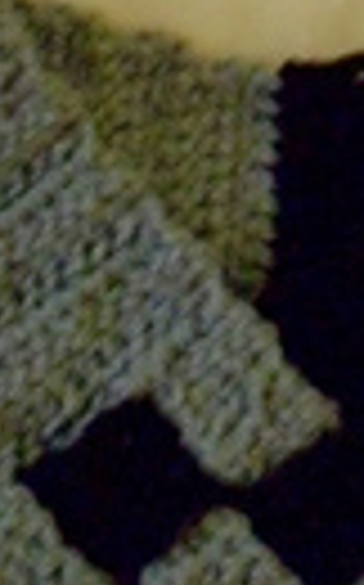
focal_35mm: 143
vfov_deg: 14.3
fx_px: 2275
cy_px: -86
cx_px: 236
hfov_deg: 9.1
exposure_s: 1/15
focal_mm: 6.2
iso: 400
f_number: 2.8
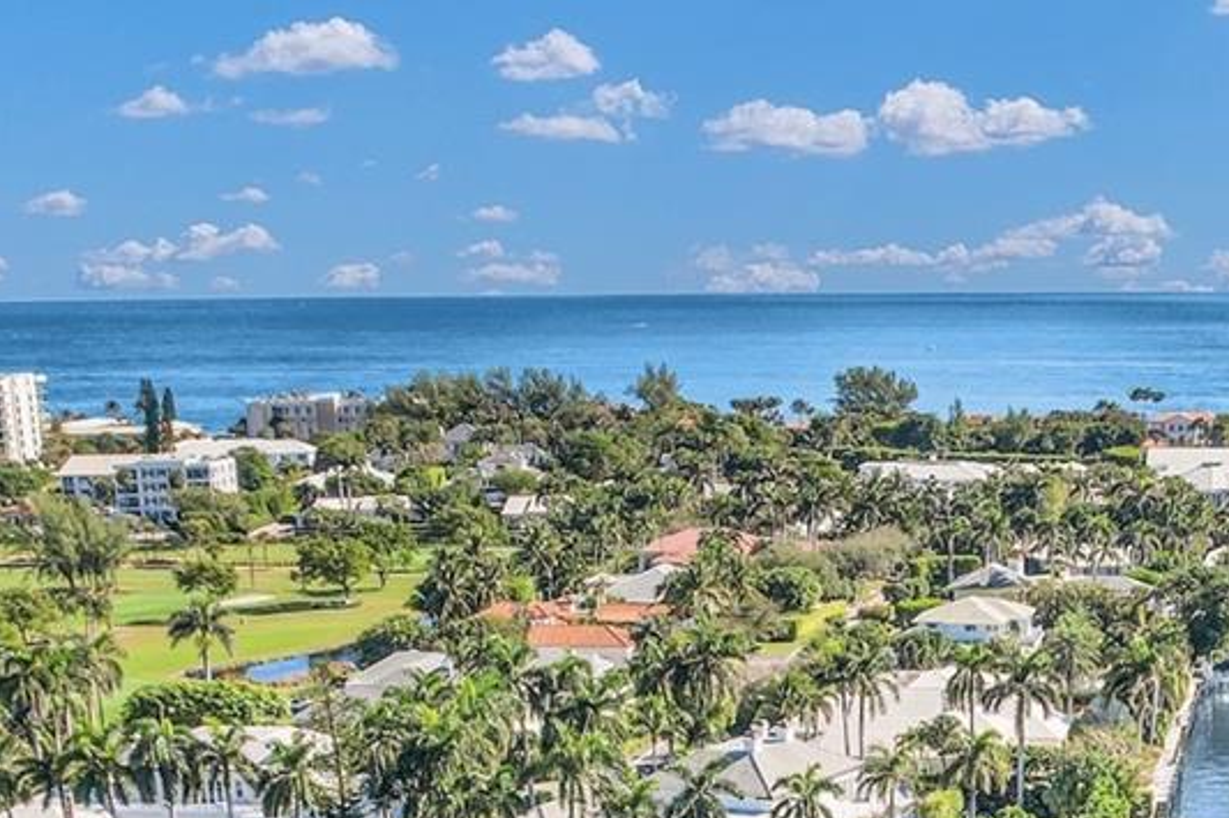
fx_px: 2252
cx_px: 1065
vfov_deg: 19.2
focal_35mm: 66
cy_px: 1042
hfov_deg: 29.5
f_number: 2.8
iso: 100
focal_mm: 8.38
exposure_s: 1/1000
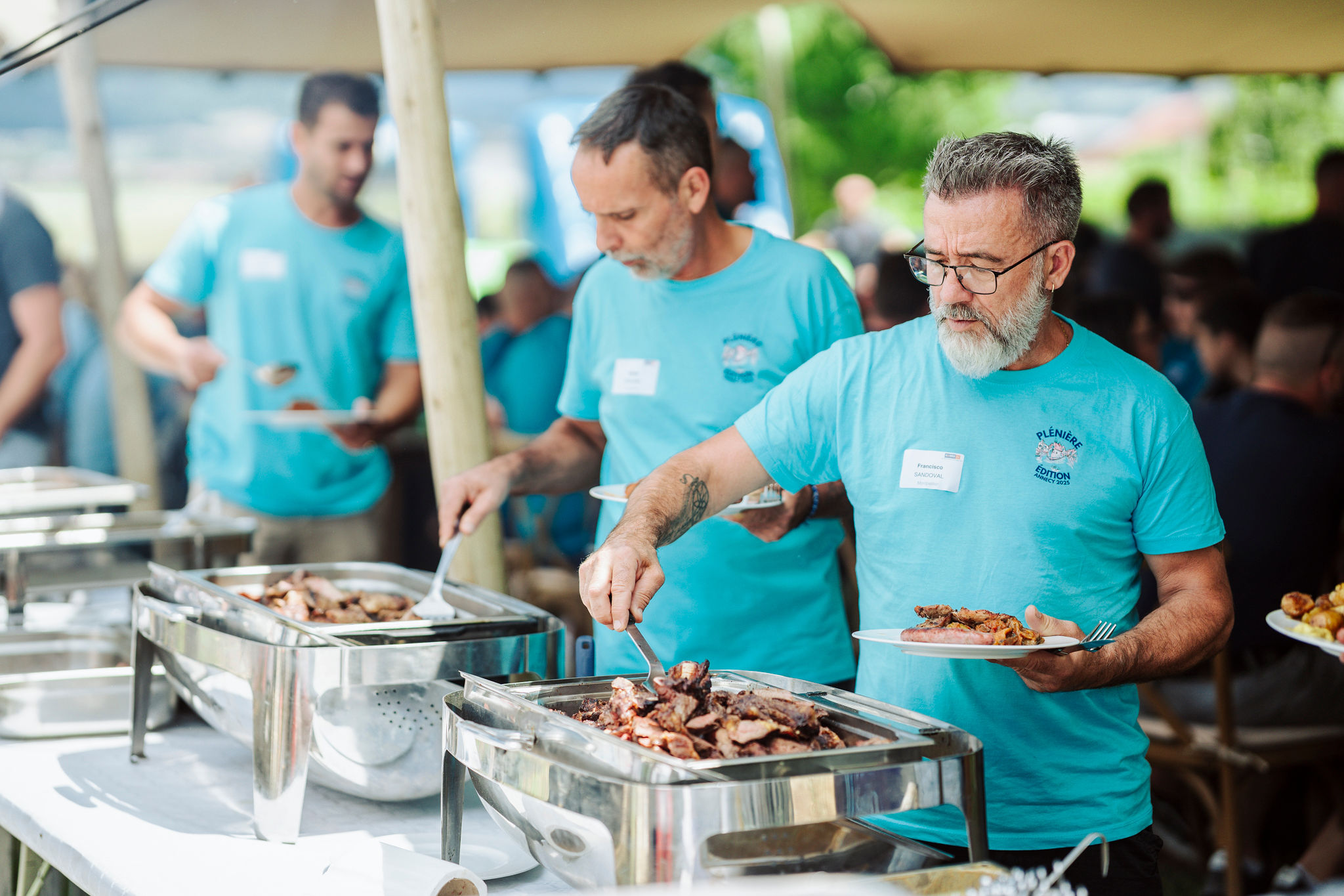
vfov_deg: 15.4
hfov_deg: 22.9
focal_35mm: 89
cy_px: 441
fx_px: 3319
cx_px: 643
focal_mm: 85
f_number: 1.6
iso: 100
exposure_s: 1/2500
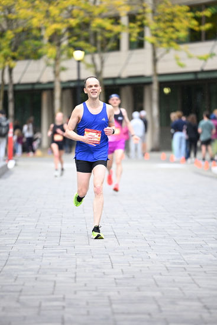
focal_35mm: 200
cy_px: 162
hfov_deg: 6.9
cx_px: 108
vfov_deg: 10.3
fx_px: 1807
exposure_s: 1/1250
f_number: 2.8
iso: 1250
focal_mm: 200
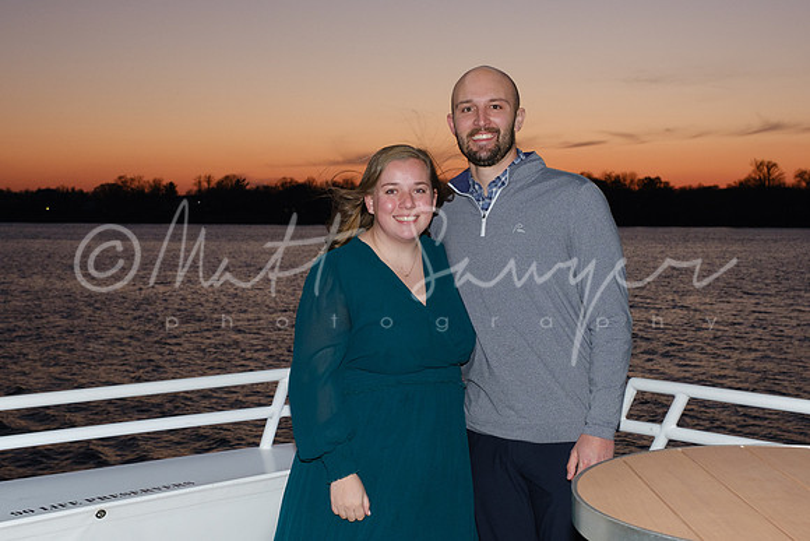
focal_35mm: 52
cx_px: 405
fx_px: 1162
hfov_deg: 38.4
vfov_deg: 26.2
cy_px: 282
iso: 1600
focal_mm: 27.4
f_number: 5.6
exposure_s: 1/250
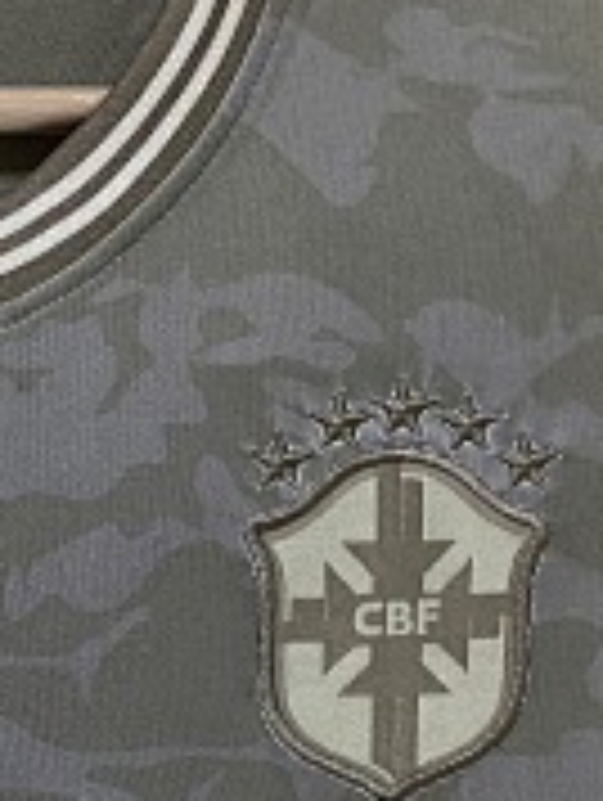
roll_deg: +0.0
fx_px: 1691
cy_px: 675
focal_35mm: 73
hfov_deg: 19.2
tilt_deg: -5.2
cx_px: -101
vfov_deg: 26.0
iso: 640
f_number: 1.8
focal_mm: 4.25
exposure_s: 1/25
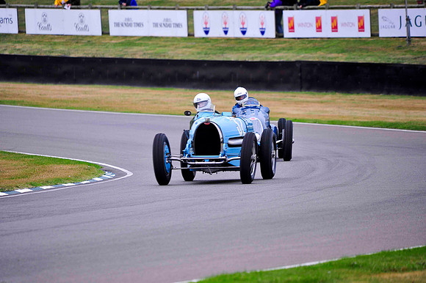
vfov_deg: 3.1
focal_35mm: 450
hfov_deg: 4.6
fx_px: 5322
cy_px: 142
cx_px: 213
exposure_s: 1/250
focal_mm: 450
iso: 800
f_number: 8
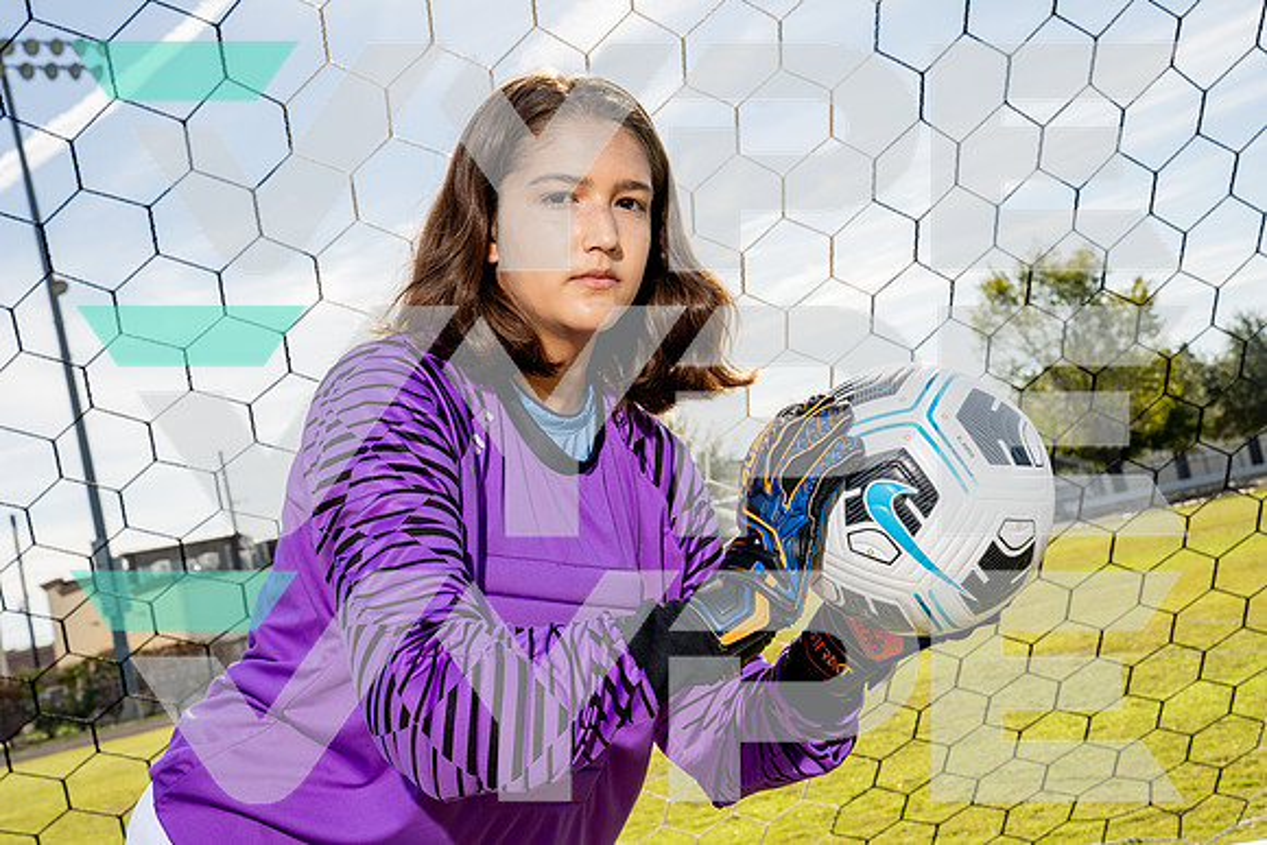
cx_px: 634
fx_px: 2042
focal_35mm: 58
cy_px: 422
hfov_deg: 34.5
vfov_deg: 23.4
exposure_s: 1/250
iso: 200
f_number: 11
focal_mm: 58
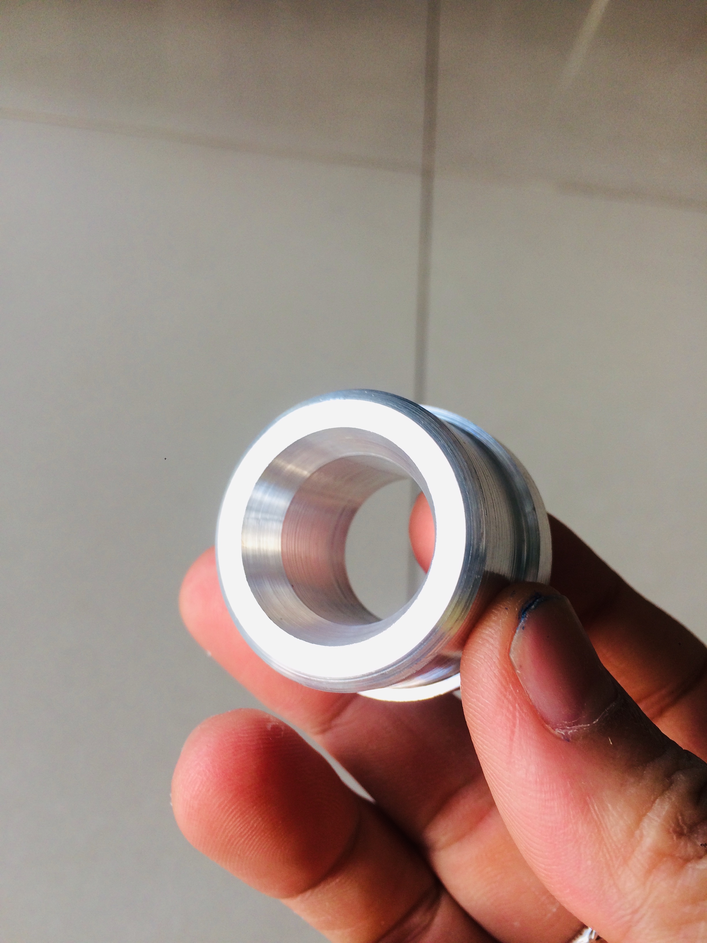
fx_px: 790
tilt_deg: -50.2
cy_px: 472
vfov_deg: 61.7
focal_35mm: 29
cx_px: 354
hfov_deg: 48.2
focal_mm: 4.15
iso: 40
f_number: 2.2
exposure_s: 1/50
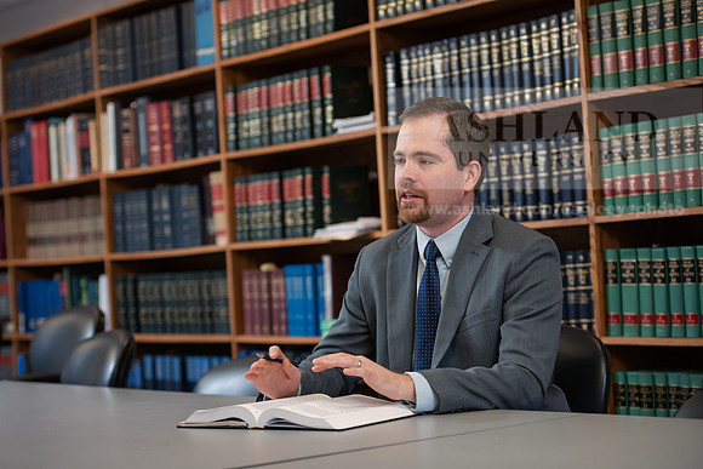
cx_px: 352
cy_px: 234
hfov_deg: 25.4
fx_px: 1563
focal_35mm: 80
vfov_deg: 17.1
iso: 800
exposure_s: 1/160
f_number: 3.2
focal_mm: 80
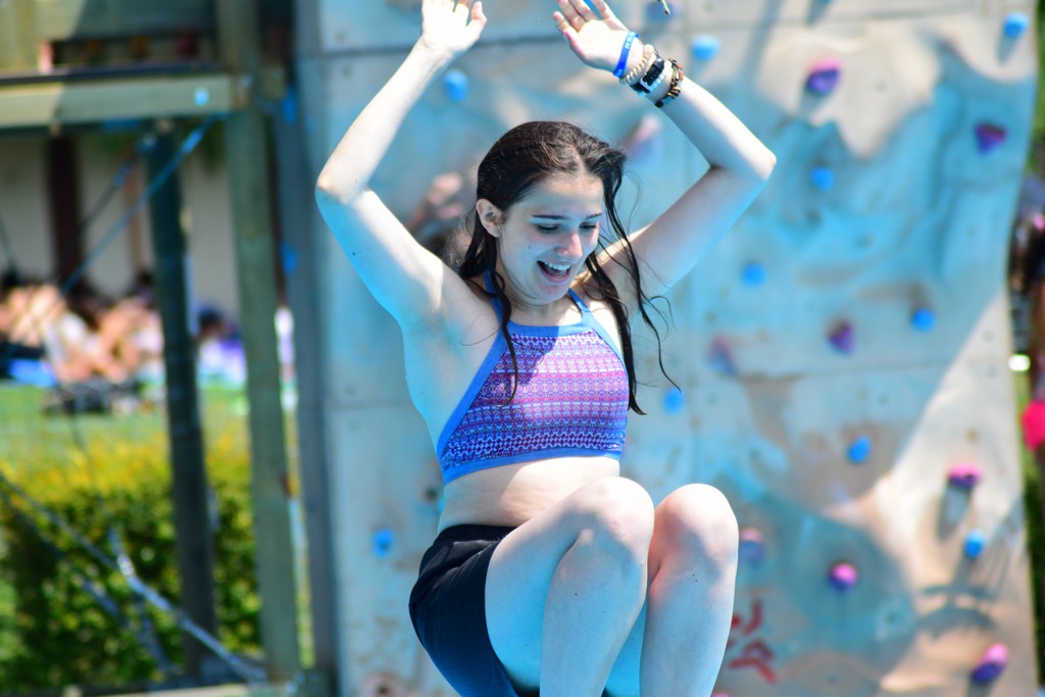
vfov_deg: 5.4
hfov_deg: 8.1
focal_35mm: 255
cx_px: 522
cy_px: 348
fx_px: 7403
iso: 320
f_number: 4.5
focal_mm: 170
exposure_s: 1/1250
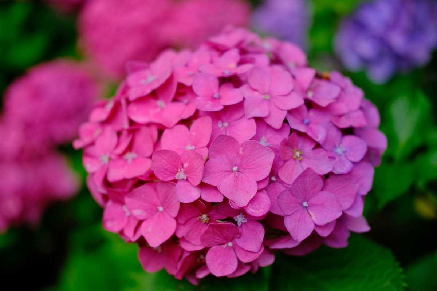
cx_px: 218
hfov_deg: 37.5
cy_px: 146
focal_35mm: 53
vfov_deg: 25.5
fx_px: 643
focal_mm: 35
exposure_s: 1/1300
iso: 640
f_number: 2
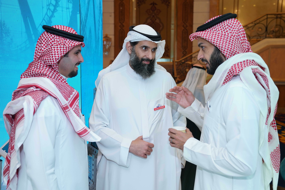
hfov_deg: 50.7
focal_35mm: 38
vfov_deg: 35.1
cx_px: 142
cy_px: 95
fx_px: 301
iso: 500
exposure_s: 1/125
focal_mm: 38
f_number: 4
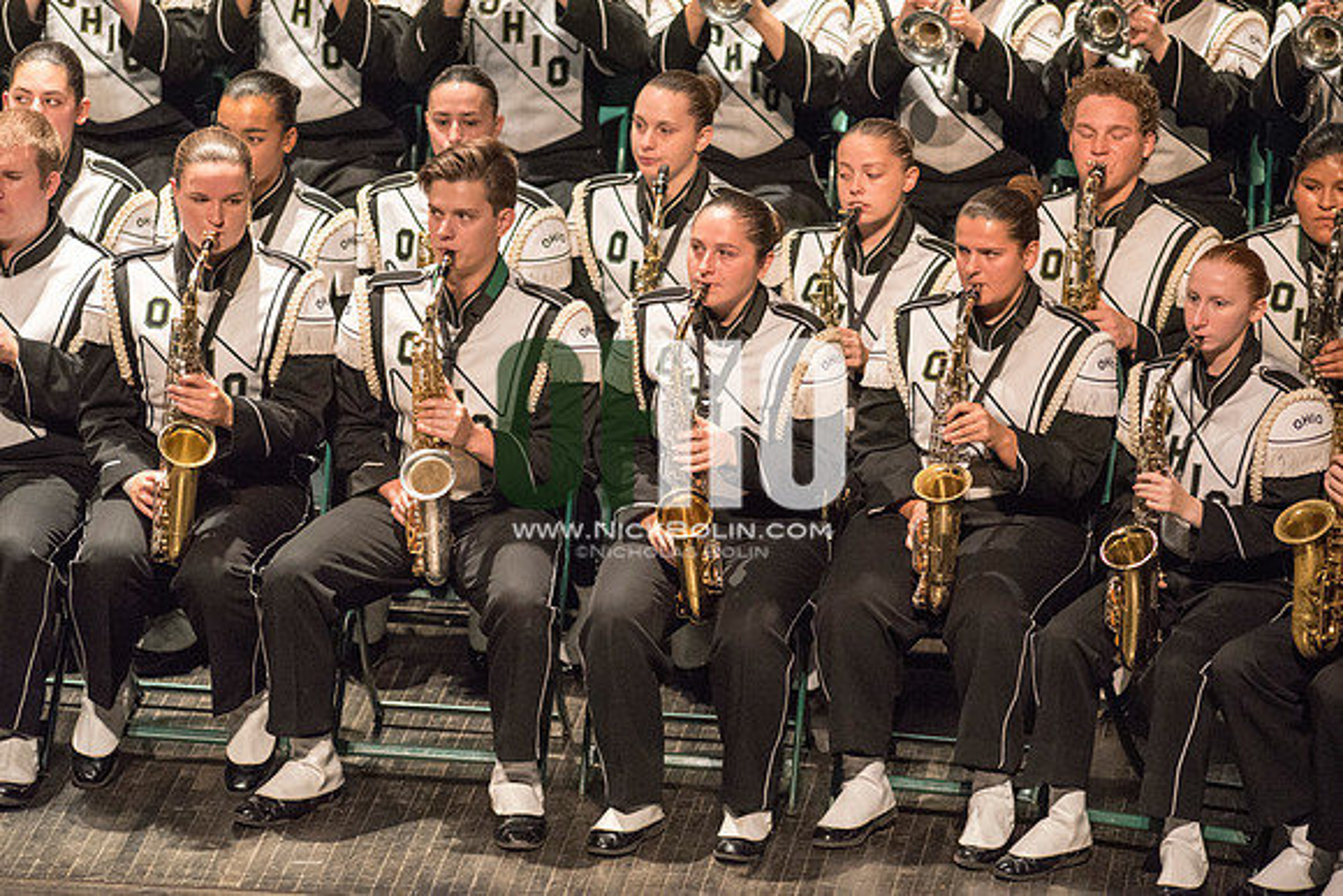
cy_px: 448
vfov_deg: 4.6
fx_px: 11194
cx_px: 672
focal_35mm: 300
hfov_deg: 6.9
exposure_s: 1/500
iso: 4000
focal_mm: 300
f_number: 2.8
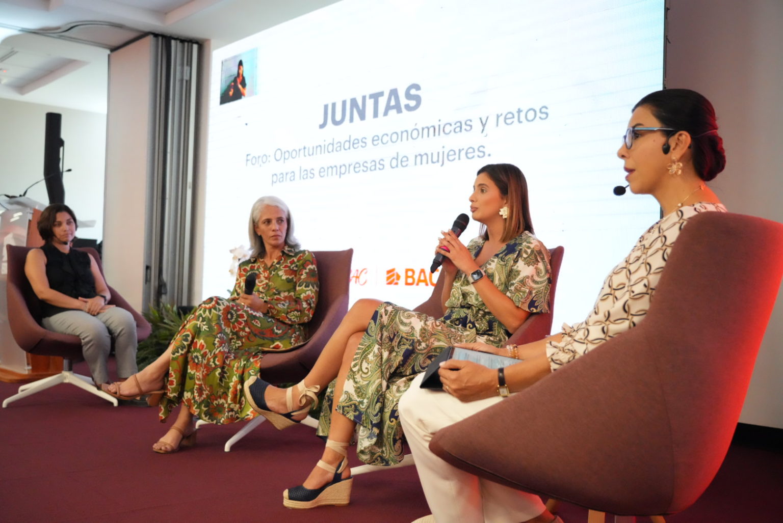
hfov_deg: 51.8
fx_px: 805
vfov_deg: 36.0
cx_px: 392
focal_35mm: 37
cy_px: 262
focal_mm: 37
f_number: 4
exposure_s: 1/250
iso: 12800
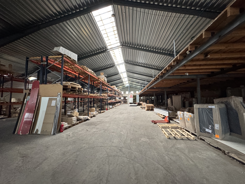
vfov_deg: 85.7
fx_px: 99
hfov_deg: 102.1
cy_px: 92
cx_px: 122
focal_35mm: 14
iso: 640
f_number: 2.2
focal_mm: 2.22
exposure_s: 1/60
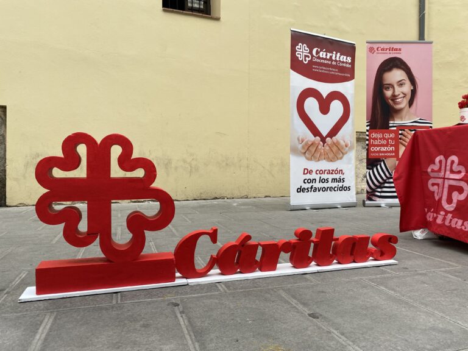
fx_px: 352
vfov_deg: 53.1
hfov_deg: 67.3
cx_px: 234
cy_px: 176
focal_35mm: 26
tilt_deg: -1.5
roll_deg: -0.3
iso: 32
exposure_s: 1/560
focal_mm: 4.25
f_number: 1.8
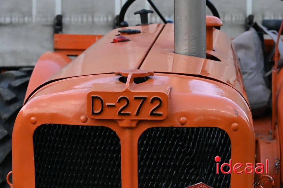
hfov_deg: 20.4
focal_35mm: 100
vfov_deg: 13.7
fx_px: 785
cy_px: 94
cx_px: 142
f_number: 18
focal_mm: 100
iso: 32000
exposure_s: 1/5000
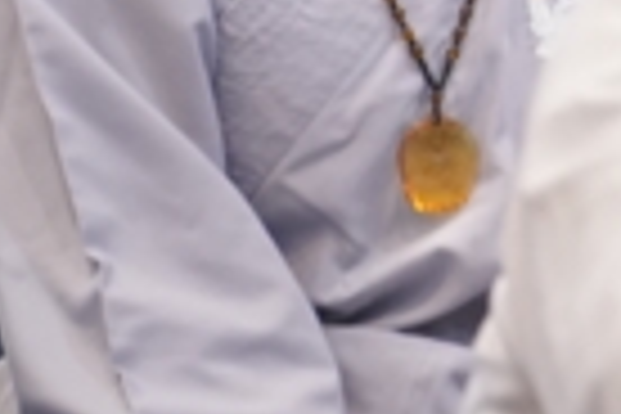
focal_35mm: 707
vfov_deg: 1.9
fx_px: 12195
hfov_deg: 2.9
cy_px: -497
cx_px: 1444
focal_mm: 150
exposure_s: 1/160
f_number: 2.8
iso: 3200
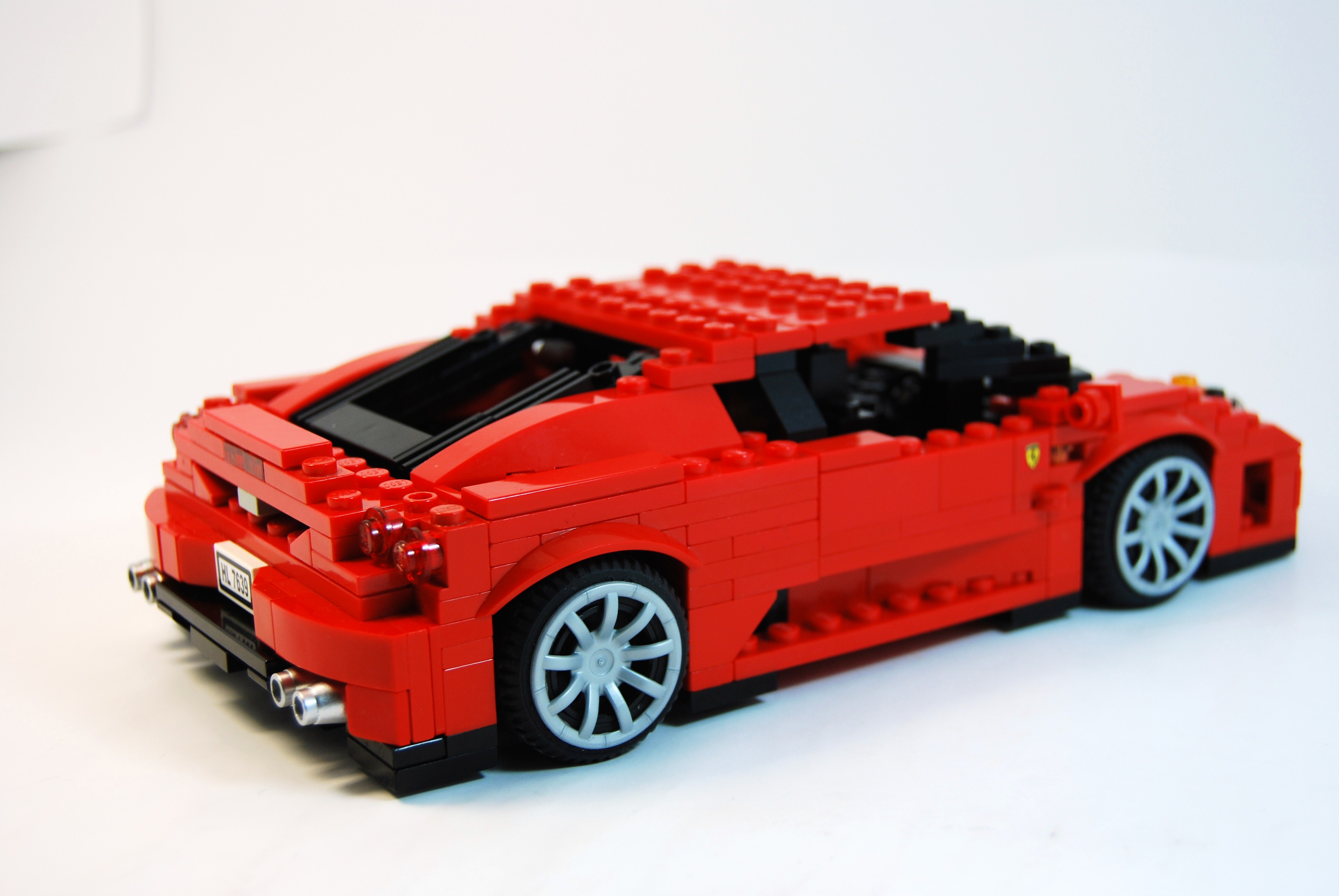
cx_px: 670
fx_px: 1955
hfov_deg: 37.8
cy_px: 448
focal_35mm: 52
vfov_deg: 25.8
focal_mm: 35
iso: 200
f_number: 5.6
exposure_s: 1/125
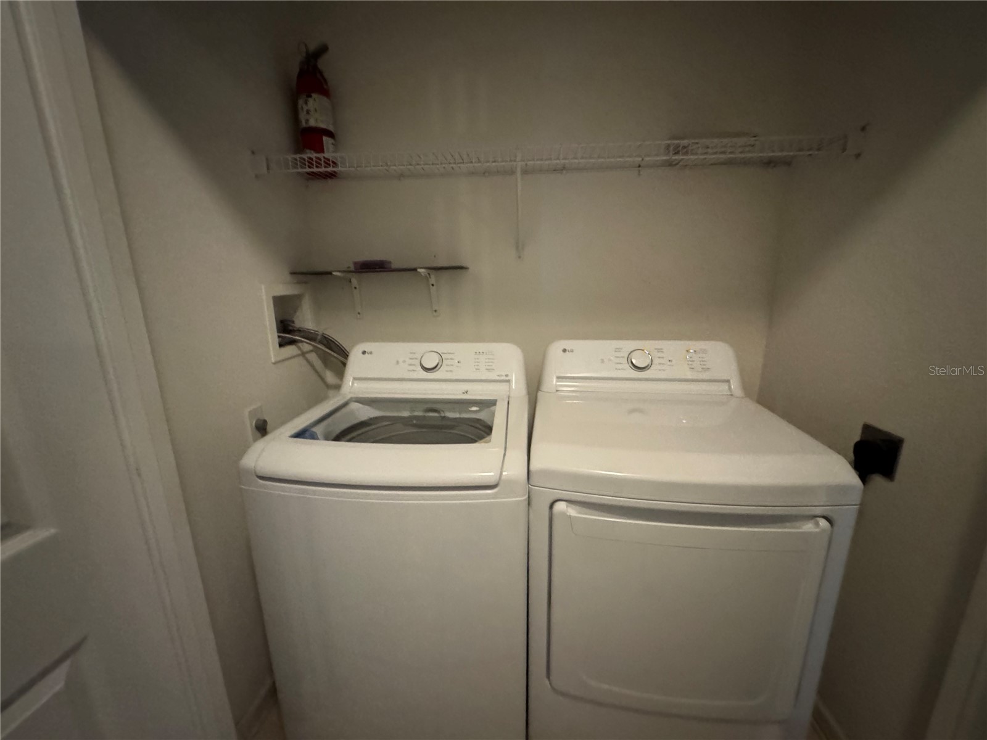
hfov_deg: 102.1
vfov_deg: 85.7
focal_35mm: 14
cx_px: 494
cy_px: 370
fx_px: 399
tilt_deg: -11.8
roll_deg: +0.8
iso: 1250
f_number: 2.2
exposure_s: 1/40
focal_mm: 2.22
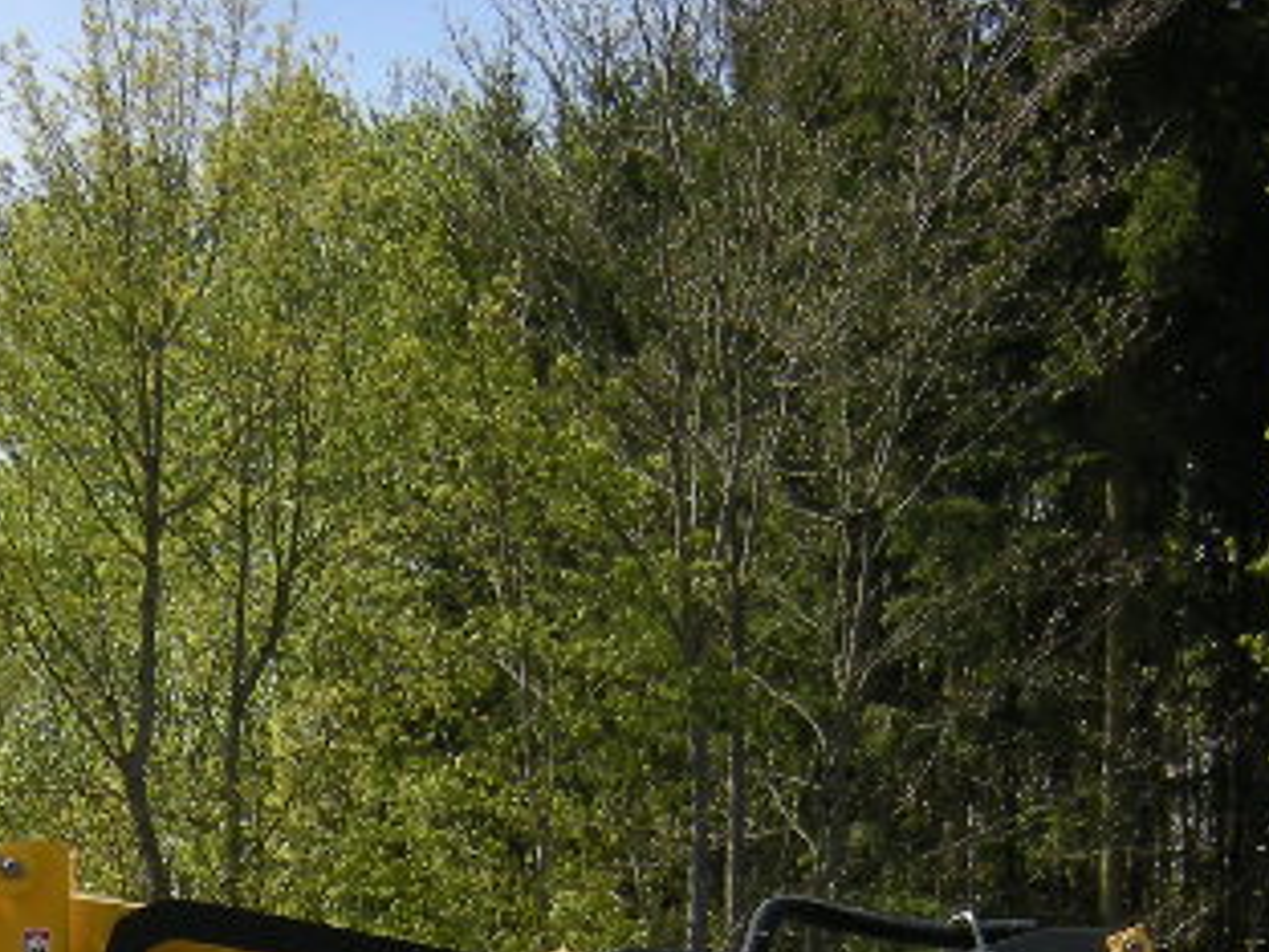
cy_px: 1383
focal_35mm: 92
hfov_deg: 21.2
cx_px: 407
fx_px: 3373
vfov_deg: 15.0
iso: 64
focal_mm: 4.7
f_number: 5.6
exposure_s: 1/230
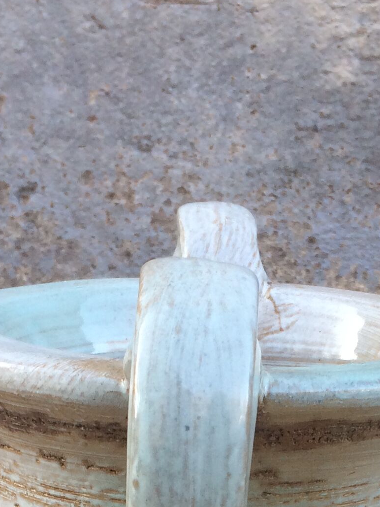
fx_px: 1346
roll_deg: -1.7
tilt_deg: -25.2
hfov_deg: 16.1
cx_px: 220
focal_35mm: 92
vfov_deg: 19.2
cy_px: 712
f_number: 2.2
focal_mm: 4.15
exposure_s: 1/100
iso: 40
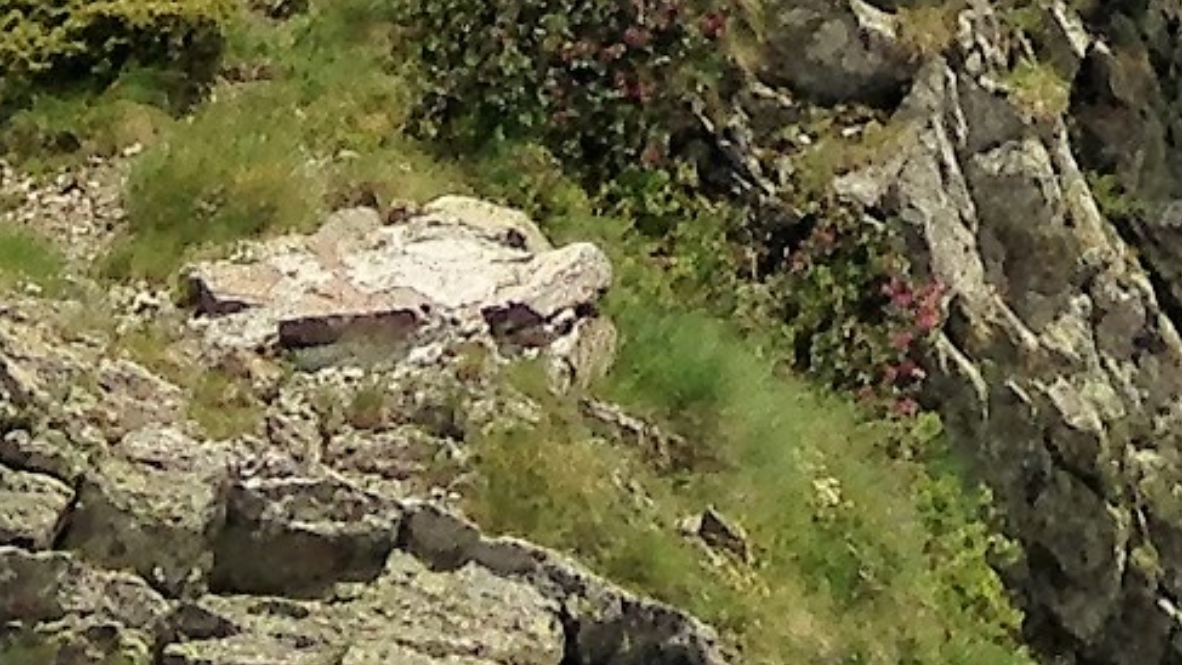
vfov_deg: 4.6
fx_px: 7554
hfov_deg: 8.6
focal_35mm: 241
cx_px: 2000
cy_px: -2111
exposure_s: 1/1869
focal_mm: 4.12
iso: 50
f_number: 2.4
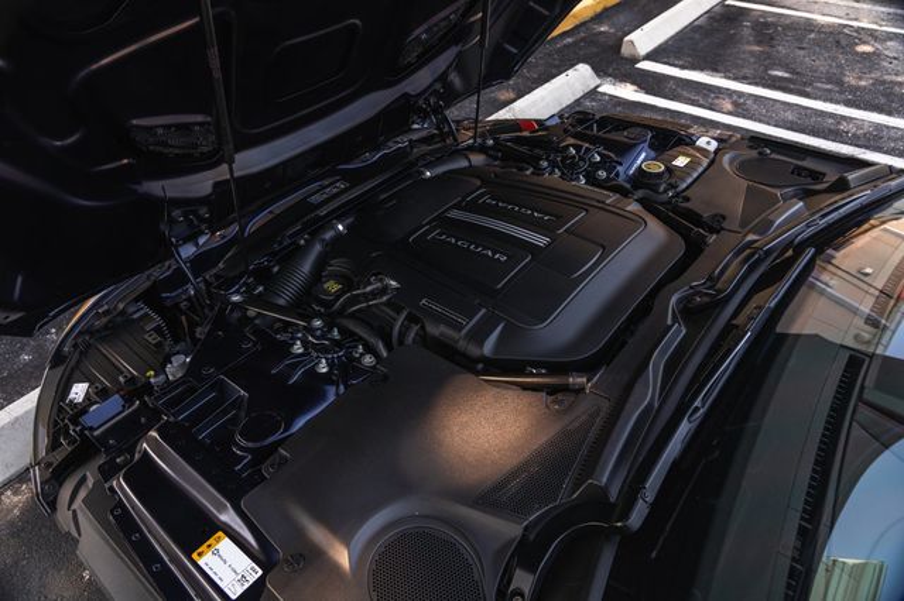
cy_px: 300
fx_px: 602
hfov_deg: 73.8
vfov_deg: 53.1
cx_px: 452
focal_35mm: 24
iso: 640
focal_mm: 24
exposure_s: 1/80
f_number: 7.1
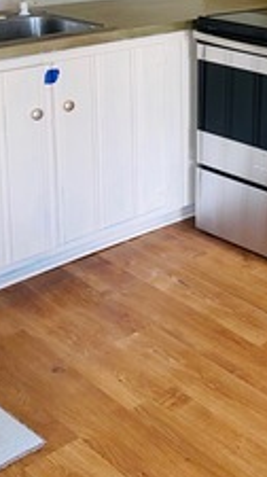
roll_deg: -2.2
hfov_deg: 17.9
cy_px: 38
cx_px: 344
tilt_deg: -11.6
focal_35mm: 63
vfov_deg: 31.6
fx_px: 796
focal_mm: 4.25
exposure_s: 1/76
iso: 125
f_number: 1.8
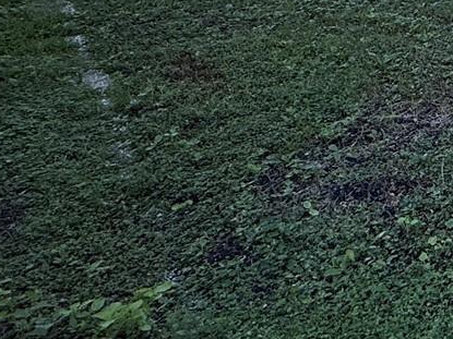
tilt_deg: -6.9
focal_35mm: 54
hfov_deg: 25.3
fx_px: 706
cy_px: -141
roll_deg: -0.6
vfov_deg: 22.9
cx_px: 706
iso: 50
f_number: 2.2
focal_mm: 2.22
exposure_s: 1/222
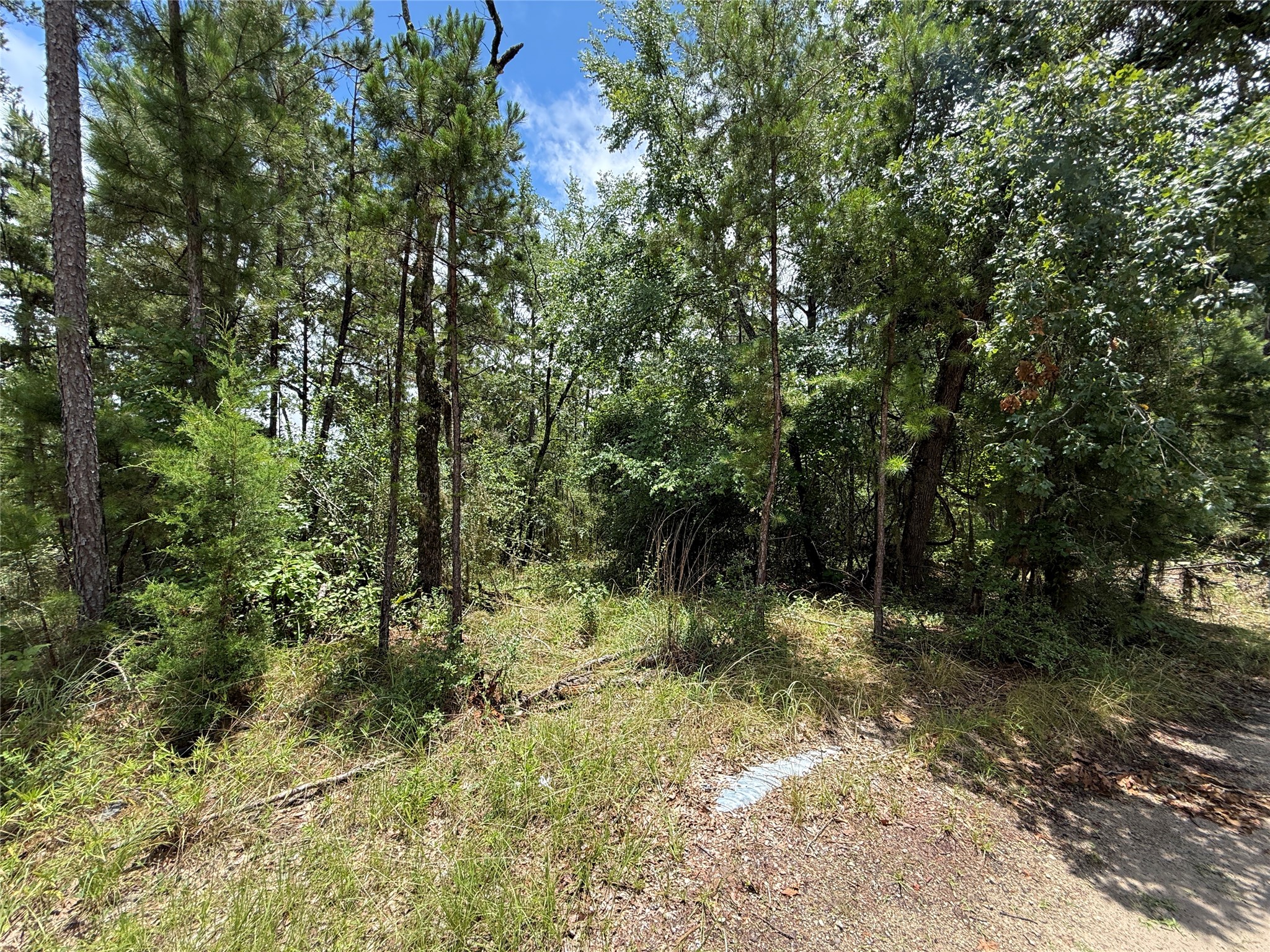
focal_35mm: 14
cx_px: 635
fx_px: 514
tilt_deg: +1.1
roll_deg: -1.0
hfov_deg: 102.1
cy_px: 476
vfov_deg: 85.7
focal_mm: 2.22
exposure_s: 1/475
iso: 50
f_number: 2.2
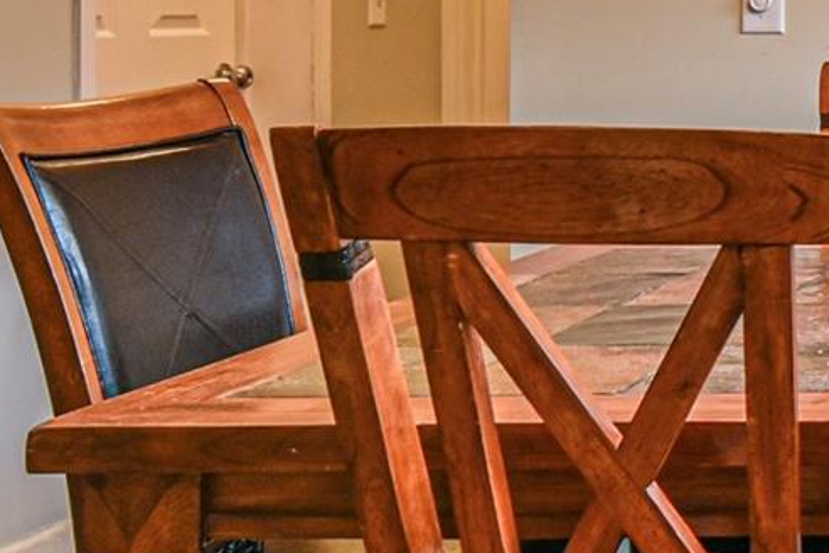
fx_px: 1727
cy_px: -15
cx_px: 1387
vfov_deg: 17.7
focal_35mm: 75
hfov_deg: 20.9
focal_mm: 18
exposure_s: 1/125
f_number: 5.6
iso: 800
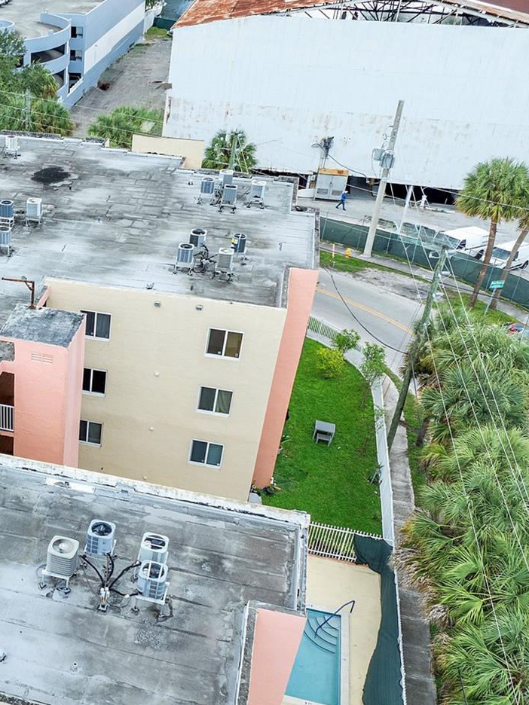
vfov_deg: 45.6
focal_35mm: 41
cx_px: -20
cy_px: 412
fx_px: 835
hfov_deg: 31.9
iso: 100
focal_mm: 12.29
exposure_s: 1/640
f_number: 2.8
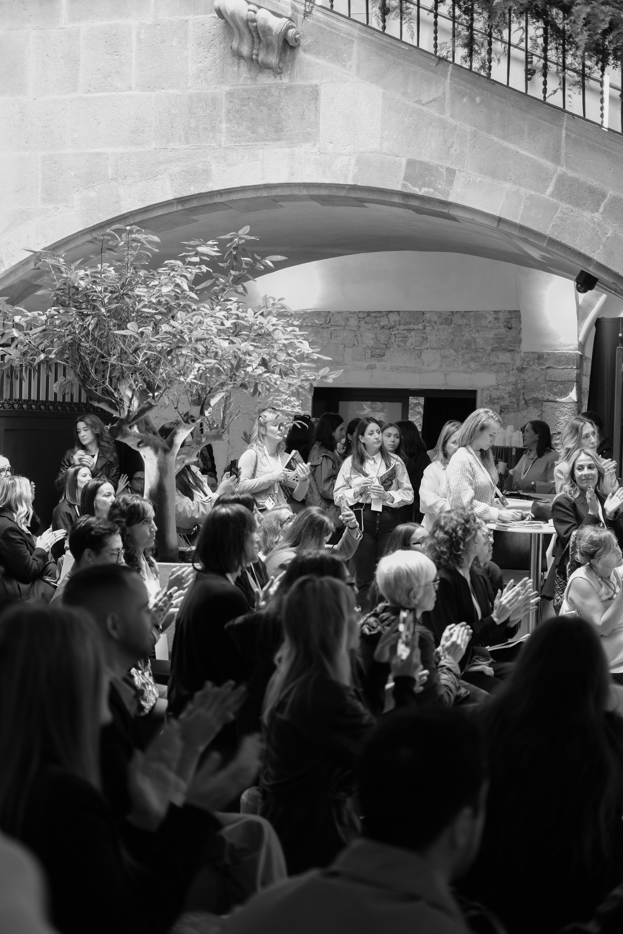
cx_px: 312
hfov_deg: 25.5
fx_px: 1376
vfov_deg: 37.5
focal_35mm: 53
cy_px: 467
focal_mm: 35
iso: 800
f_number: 2
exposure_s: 1/50
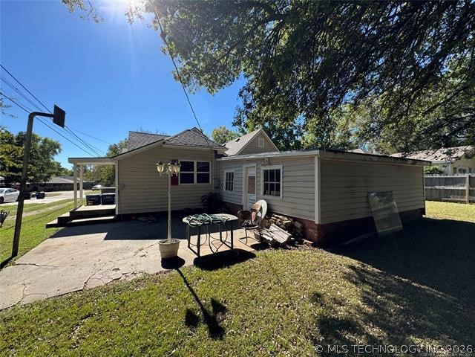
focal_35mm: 14
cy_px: 178
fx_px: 192
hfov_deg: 102.1
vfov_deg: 85.7
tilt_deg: +0.4
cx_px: 238
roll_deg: +0.4
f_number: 2.2
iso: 40
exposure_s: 1/993
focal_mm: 2.22
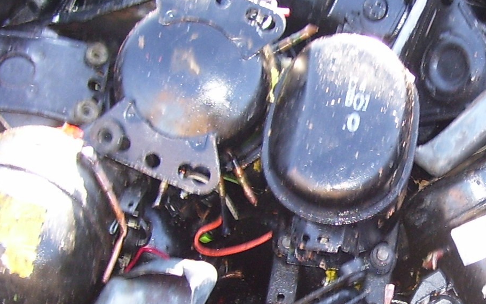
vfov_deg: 11.8
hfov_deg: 18.6
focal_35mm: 111
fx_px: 1470
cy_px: 235
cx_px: 404
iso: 80
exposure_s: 1/60
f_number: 2.7
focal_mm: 6
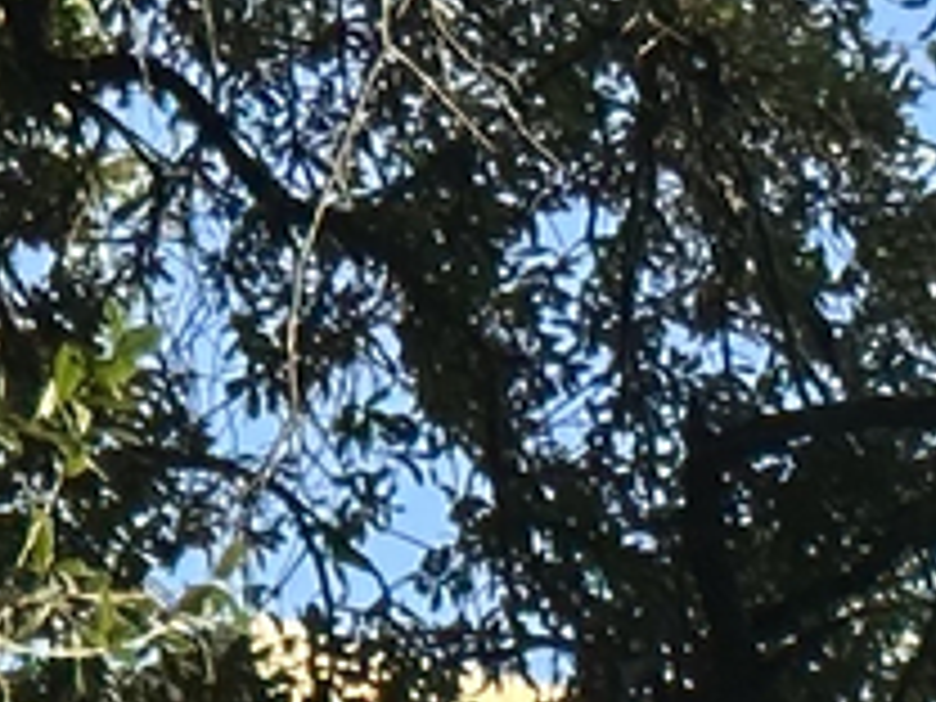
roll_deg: -0.9
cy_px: 2056
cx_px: -657
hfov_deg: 5.9
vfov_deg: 4.3
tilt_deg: +10.1
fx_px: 9004
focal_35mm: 333
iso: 64
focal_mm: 6.86
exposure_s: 1/1565
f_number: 1.78
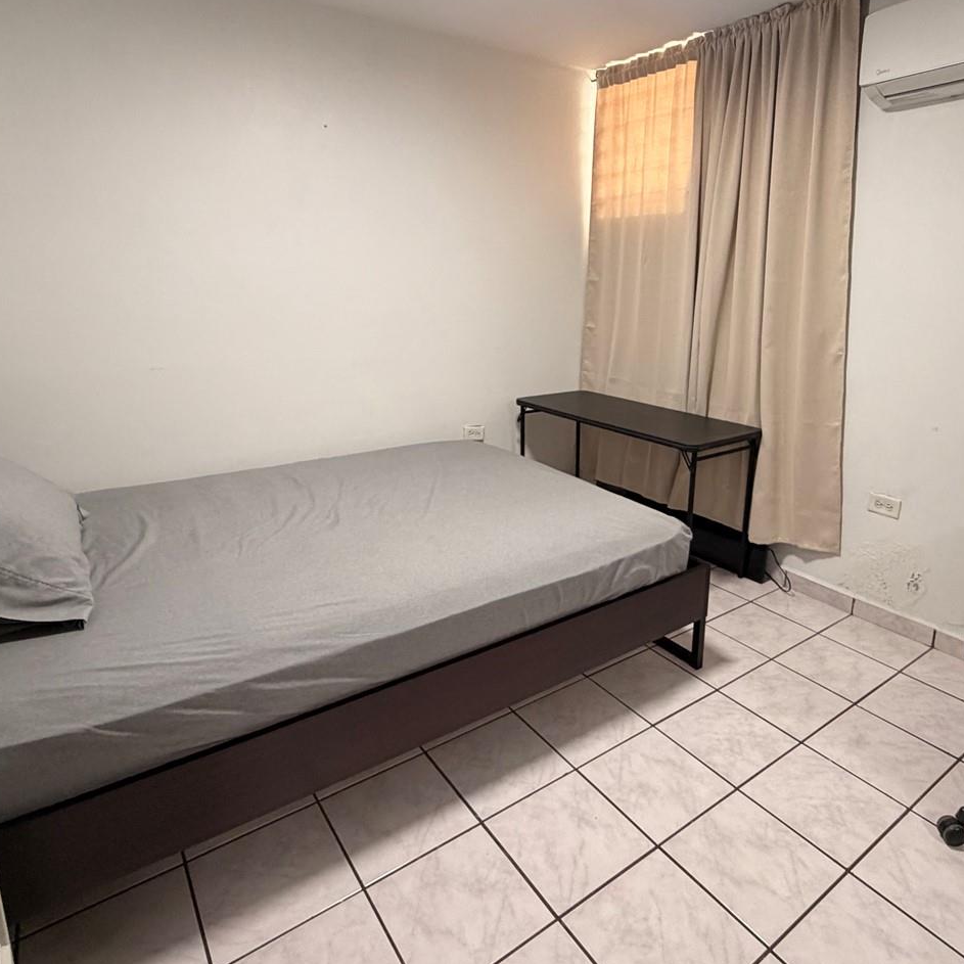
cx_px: 542
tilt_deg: -11.8
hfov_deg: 71.9
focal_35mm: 21
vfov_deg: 71.8
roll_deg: -0.2
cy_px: 420
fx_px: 662
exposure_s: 1/60
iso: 320
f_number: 2.2
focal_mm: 2.22
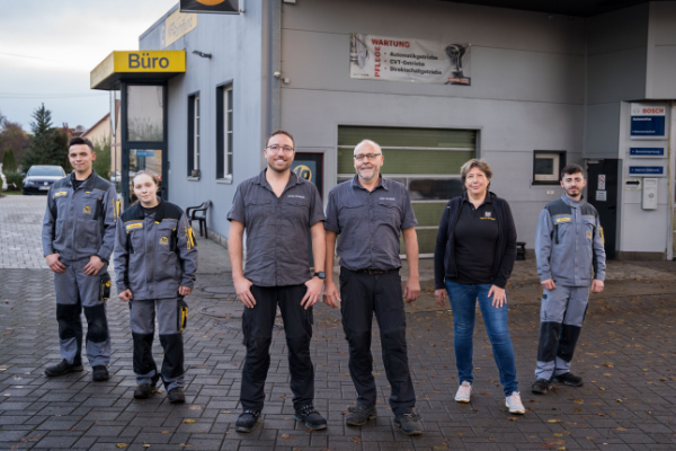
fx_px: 785
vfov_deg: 32.0
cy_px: 218
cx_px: 393
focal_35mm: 42
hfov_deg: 46.4
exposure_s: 1/160
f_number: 4
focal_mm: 36
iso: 1250
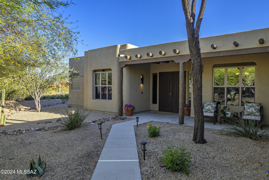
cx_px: 134
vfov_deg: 53.1
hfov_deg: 73.8
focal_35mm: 24
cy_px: 90
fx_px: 179
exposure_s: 1/50
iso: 100
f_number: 9
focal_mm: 24
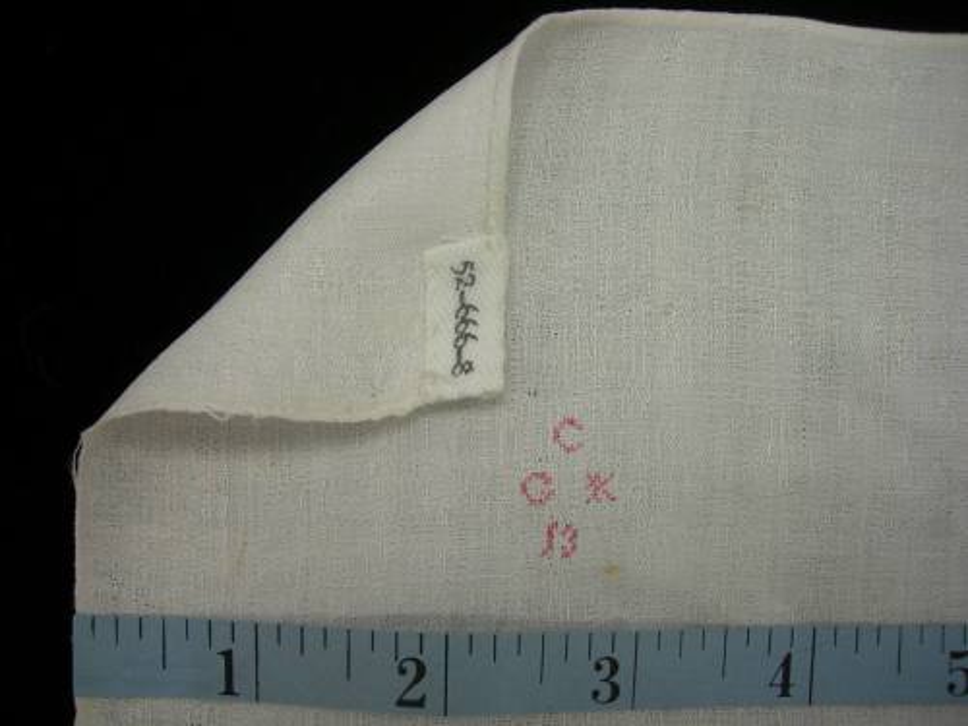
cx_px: 484
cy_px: 363
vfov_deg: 37.7
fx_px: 1063
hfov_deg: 49.0
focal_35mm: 38
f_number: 2.8
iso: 50
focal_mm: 7.8
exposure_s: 1/39.2
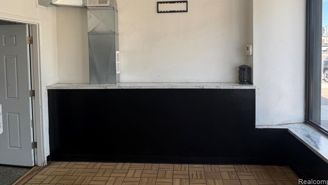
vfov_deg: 42.3
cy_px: 60
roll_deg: -0.4
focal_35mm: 27
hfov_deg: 69.8
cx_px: 163
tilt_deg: -2.4
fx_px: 235
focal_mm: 6.76
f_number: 1.78
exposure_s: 1/649
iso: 80
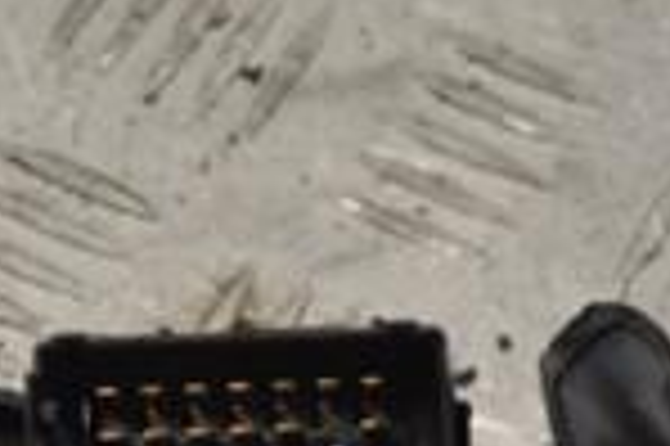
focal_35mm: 278
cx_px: 378
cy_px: 703
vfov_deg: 4.9
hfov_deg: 7.4
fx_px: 5168
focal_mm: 46
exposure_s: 1/500
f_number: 5.6
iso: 3200
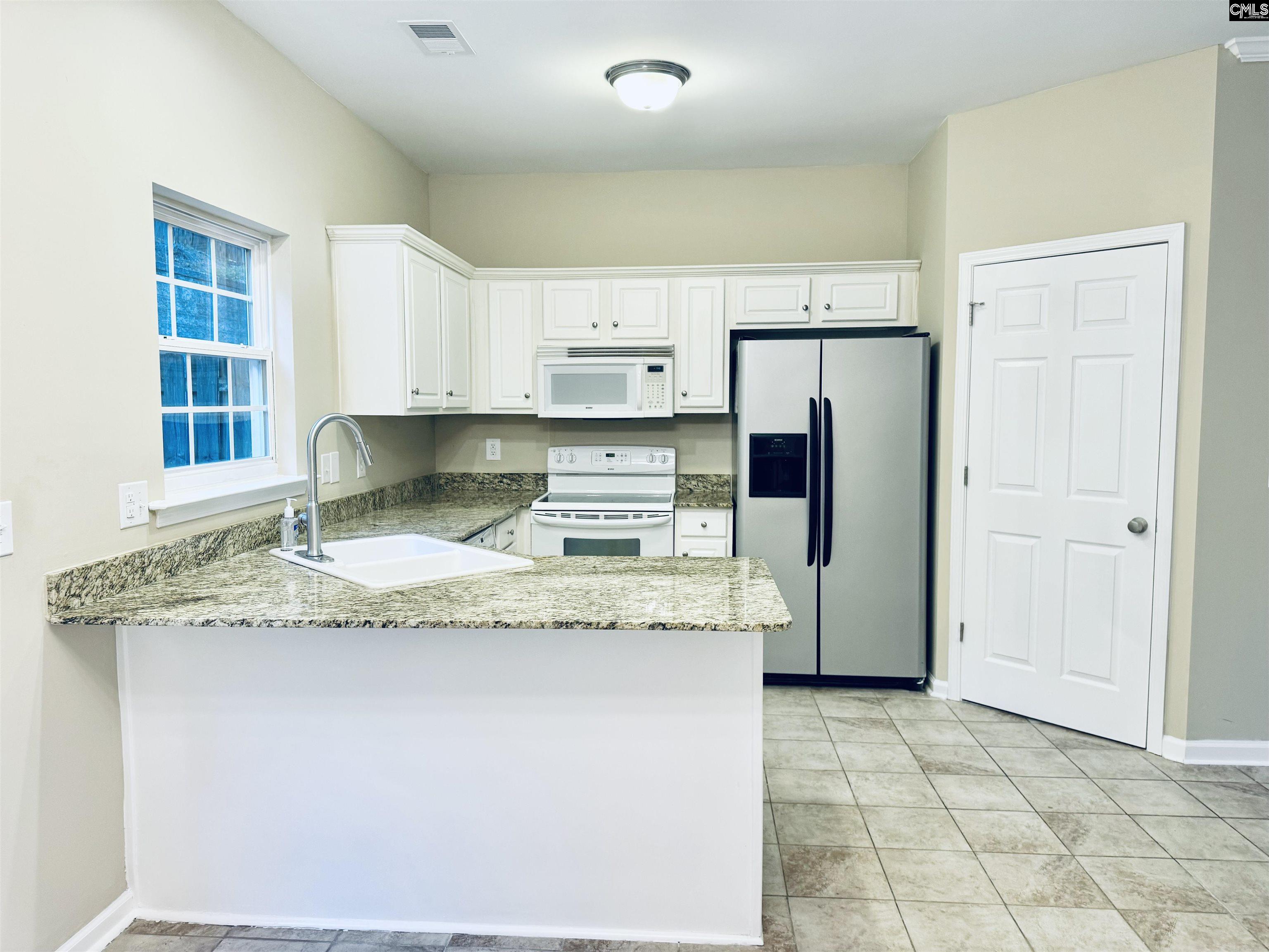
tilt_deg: -4.2
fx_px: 880
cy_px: 476
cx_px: 634
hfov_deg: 71.6
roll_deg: +0.3
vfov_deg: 56.8
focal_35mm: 24
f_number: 1.78
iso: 125
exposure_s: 1/60
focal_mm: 6.76
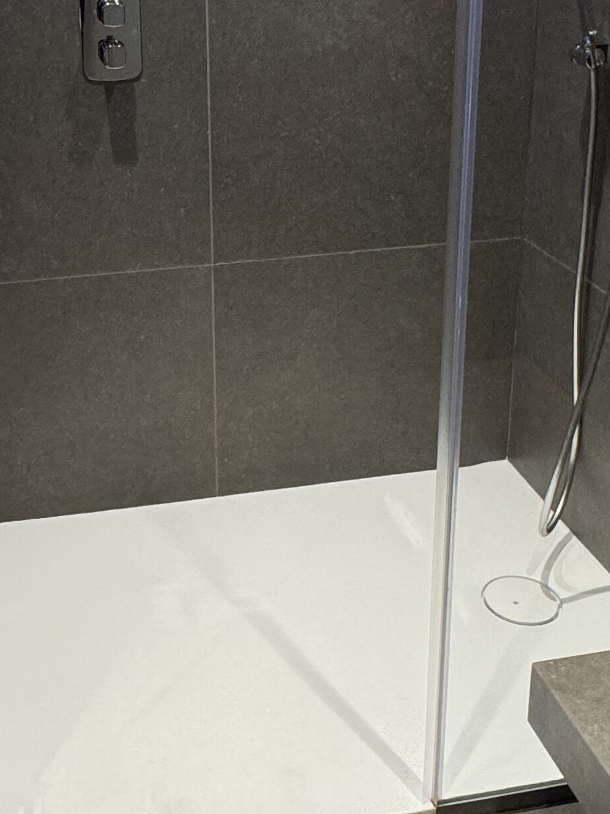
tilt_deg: -17.5
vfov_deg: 40.1
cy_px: 204
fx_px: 1081
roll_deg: +2.3
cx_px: 184
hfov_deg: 31.2
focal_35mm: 46
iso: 250
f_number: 2.2
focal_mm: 2.22
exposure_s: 1/100
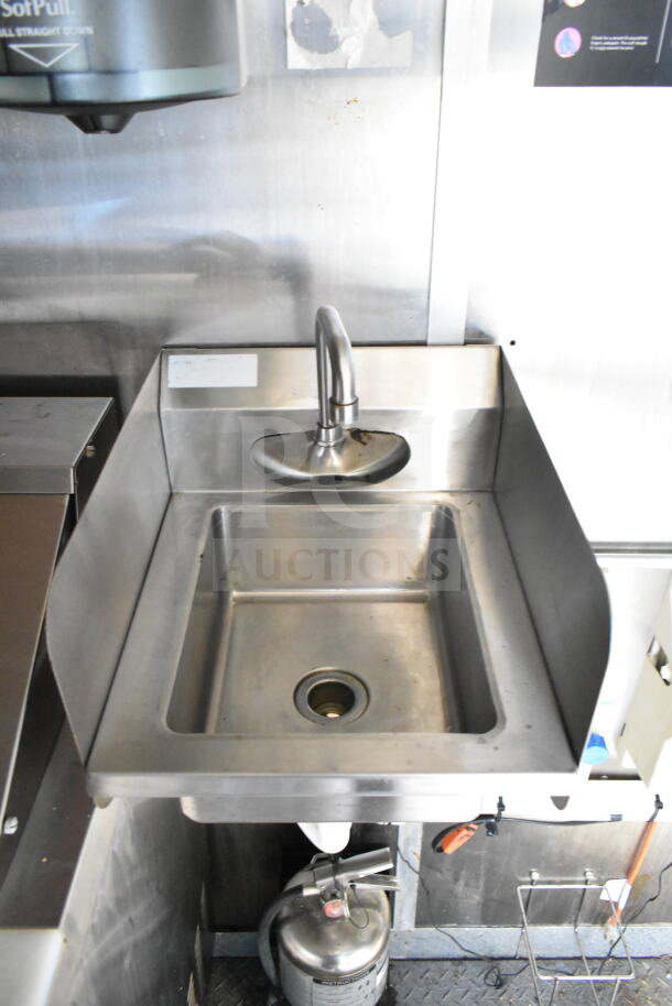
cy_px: 503
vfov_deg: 67.4
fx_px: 755
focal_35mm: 27
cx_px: 336
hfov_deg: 48.0
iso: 8000
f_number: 3.5
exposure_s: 1/30
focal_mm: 18
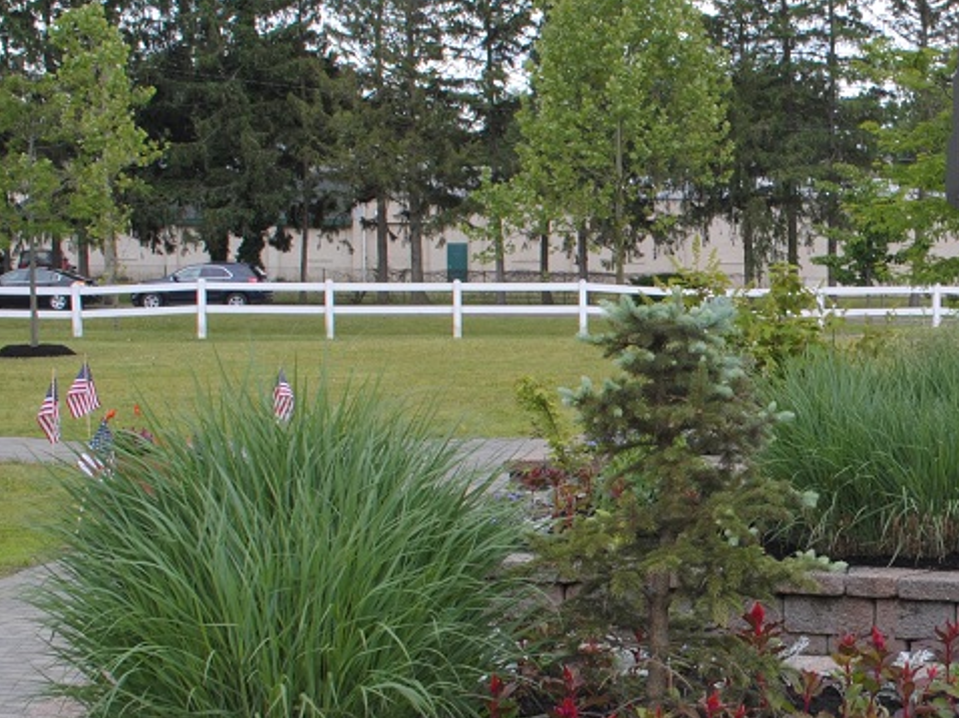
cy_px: 436
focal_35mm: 87
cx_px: 1009
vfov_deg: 16.9
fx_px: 2409
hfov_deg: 21.5
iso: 200
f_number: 9
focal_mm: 24
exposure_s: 1/125
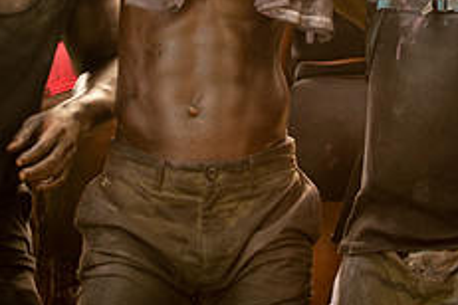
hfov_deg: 11.7
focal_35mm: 176
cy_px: -50
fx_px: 2239
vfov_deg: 7.7
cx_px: 337
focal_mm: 70
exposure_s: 1/320
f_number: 5
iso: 640
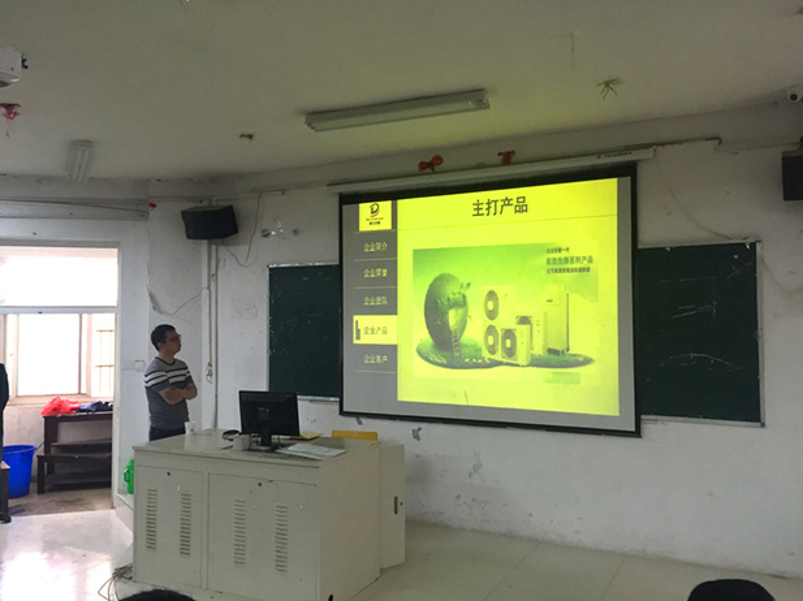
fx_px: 672
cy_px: 300
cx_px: 402
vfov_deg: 48.2
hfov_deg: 61.7
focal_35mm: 29
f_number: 2.2
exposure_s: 1/30
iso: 80
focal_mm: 4.15
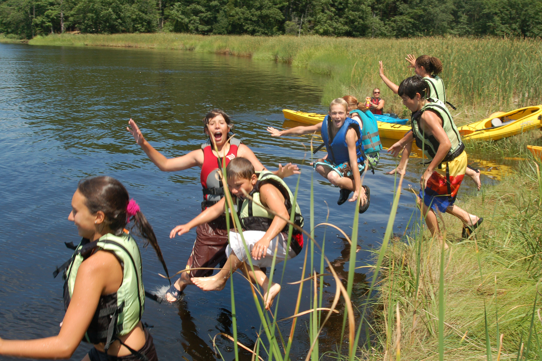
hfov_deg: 46.4
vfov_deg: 31.8
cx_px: 271
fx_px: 632
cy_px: 180
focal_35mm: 42
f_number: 9
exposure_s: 1/320
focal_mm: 28
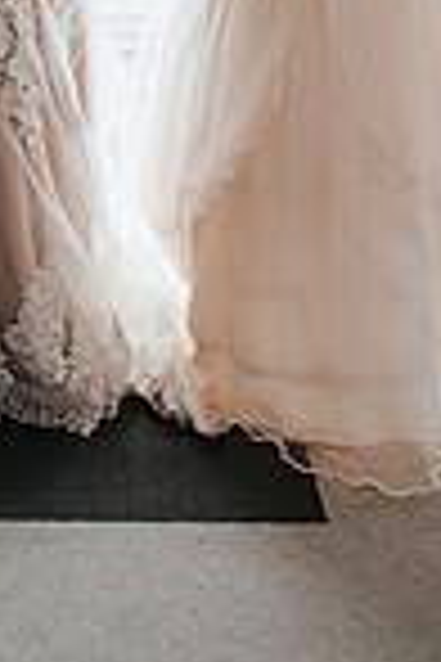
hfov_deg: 12.6
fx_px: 1966
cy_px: -270
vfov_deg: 17.5
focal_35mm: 107
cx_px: -27
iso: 320
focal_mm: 35
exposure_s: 1/200
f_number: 3.2
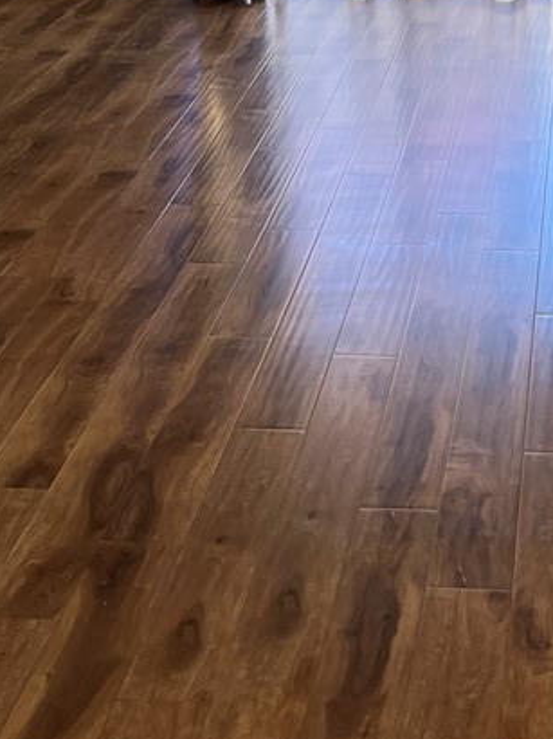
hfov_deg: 22.0
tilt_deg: -13.7
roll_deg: +0.6
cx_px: 510
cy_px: -41
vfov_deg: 27.7
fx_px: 1386
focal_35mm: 65
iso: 125
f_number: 1.5
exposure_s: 1/120
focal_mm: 5.7
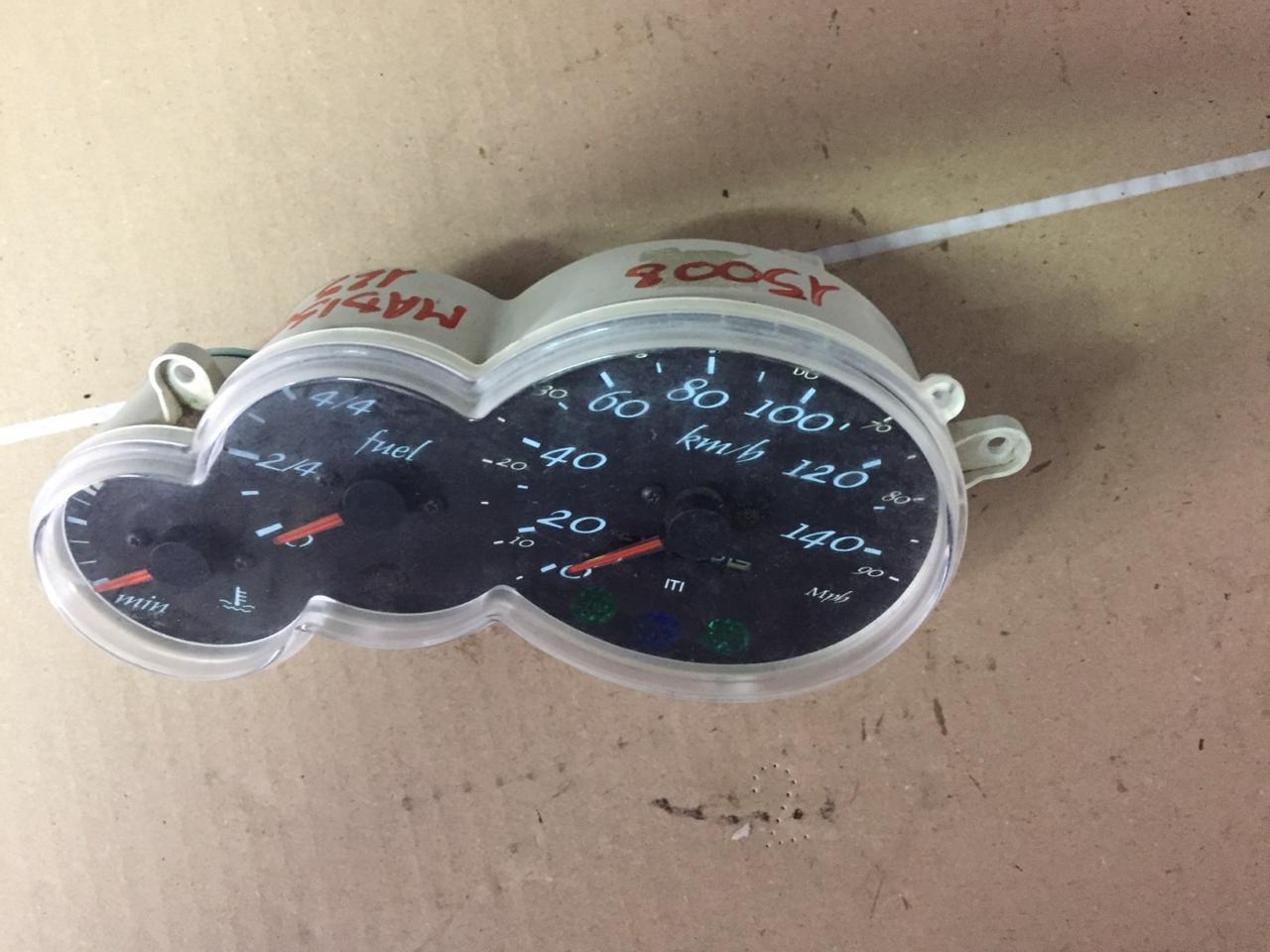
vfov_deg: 48.2
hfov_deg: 61.7
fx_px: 1064
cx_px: 635
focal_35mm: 29
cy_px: 476
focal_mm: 4.15
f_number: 2.2
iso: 320
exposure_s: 1/17
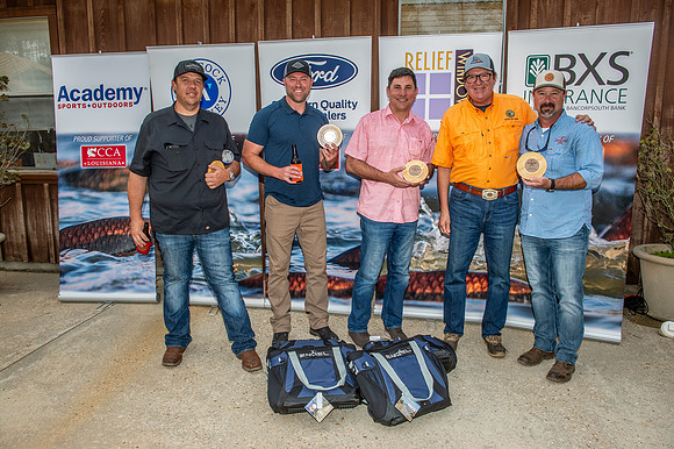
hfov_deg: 65.5
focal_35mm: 28
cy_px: 224
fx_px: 524
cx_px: 337
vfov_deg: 46.4
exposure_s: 1/200
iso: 160
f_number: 6.3
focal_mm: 28
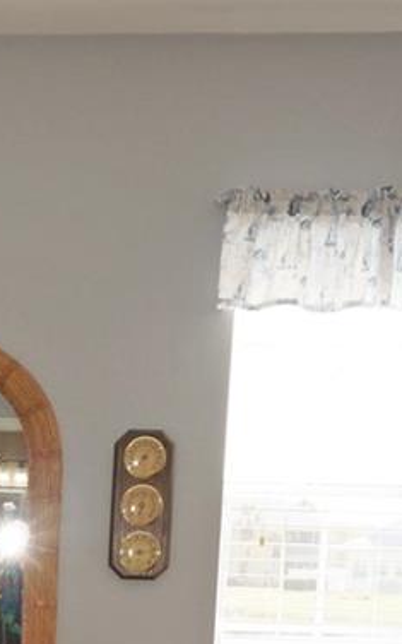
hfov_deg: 11.8
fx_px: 1823
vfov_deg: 18.5
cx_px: -272
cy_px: 851
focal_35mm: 104
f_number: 4.5
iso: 100
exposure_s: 1/100
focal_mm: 16
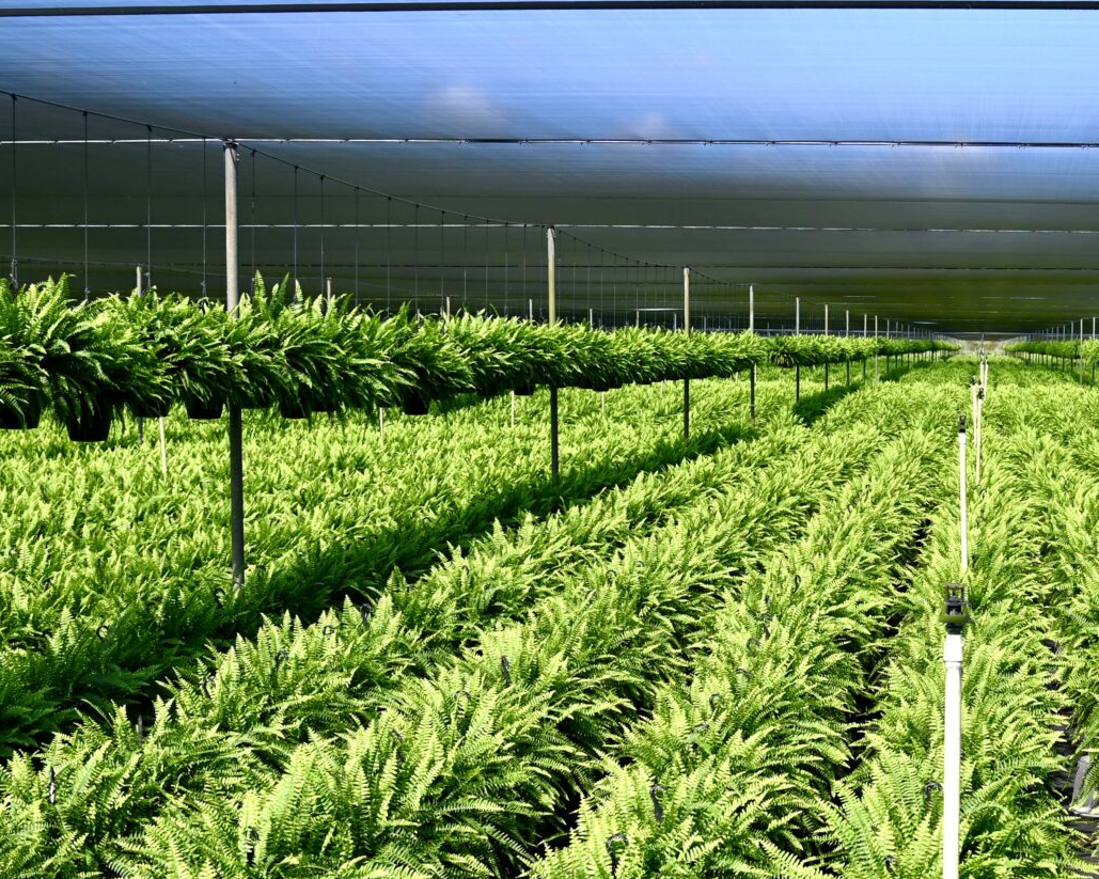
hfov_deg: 32.6
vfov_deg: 27.1
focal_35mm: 56
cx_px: 884
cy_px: 479
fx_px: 1821
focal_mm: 24
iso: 160
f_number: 5.6
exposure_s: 1/250
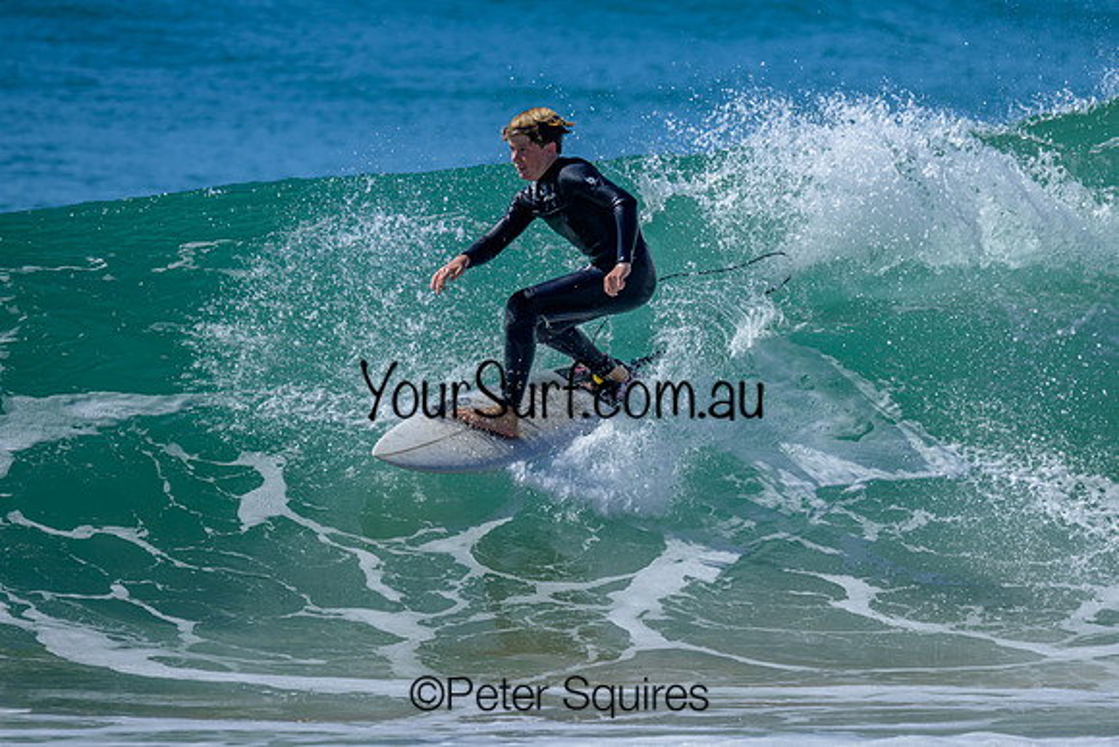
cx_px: 757
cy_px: 242
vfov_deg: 1.3
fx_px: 33636
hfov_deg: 1.9
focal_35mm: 1082
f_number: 6.3
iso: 220
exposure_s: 1/2000
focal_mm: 800
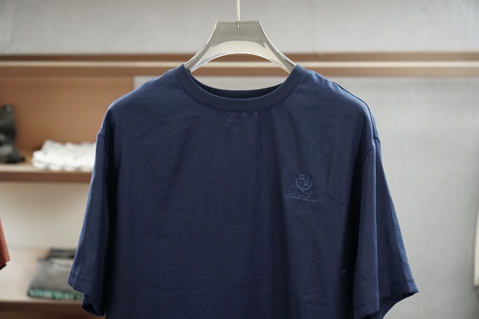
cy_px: 160
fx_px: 1098
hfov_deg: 24.6
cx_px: 240
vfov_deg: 16.6
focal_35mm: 82
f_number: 3.5
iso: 1250
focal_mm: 55
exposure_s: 1/125
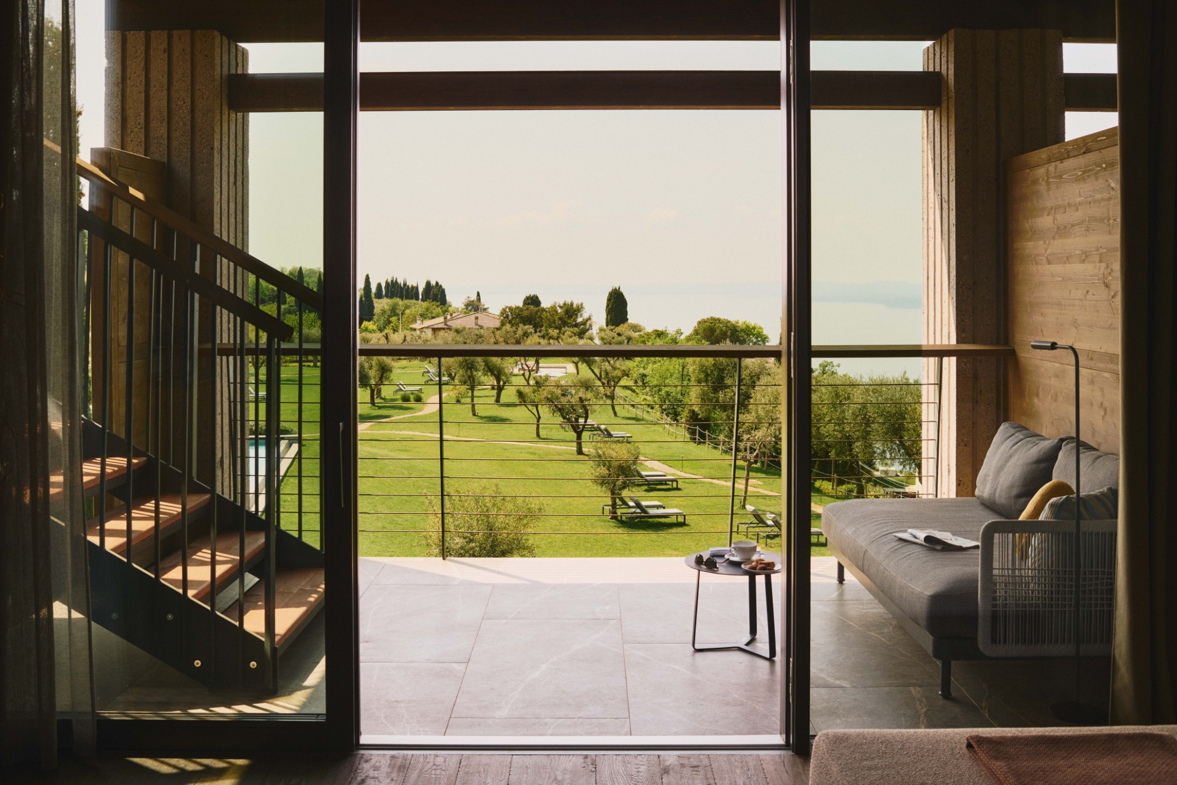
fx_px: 1144
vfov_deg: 37.8
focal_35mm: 35
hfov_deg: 54.4
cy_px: 392
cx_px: 588
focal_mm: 35
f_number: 8
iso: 200
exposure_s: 1/250
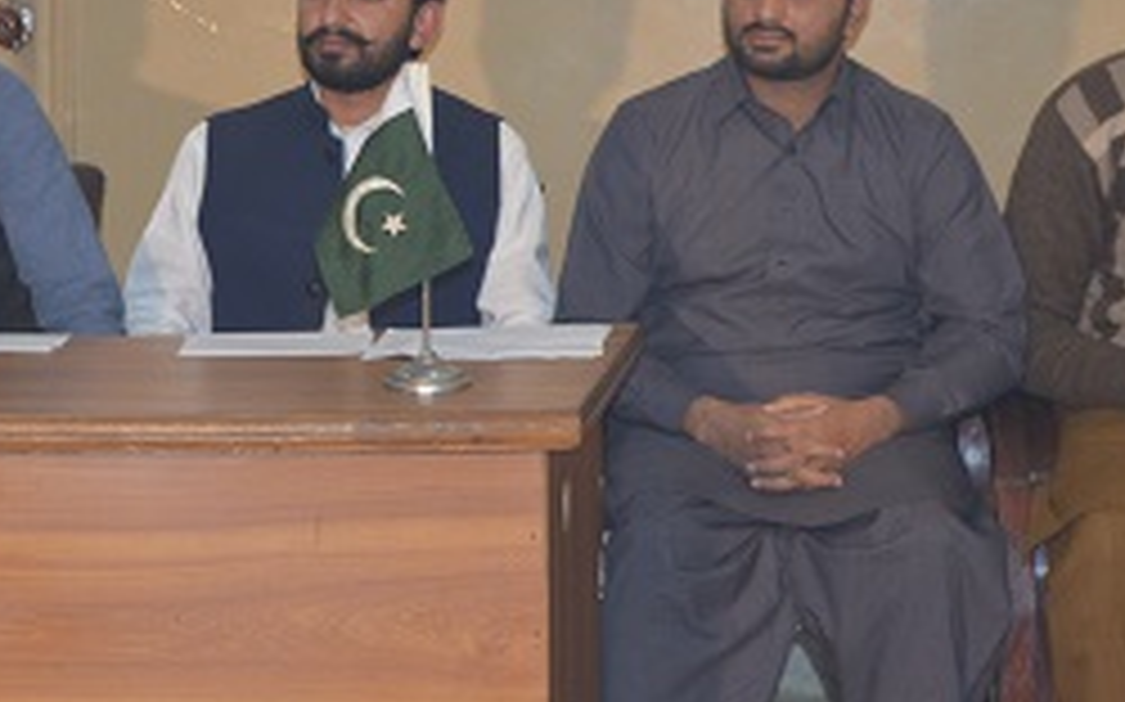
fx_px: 4720
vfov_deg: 8.5
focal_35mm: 154
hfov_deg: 13.4
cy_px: 202
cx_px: 54
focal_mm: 42
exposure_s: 1/30
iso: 450
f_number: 5
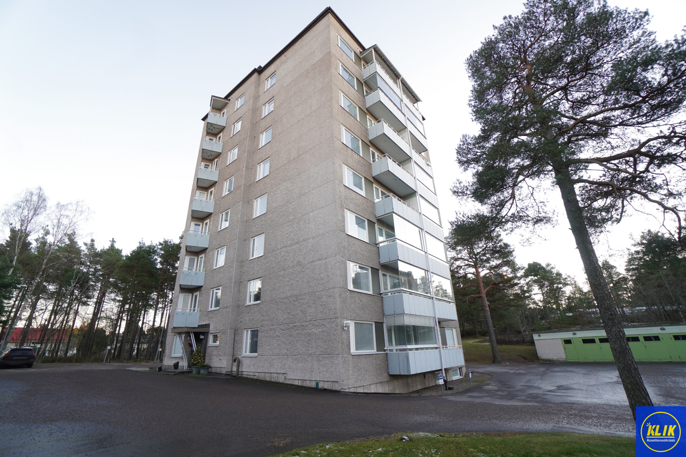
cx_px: 343
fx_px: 286
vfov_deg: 77.3
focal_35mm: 15
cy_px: 228
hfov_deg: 100.4
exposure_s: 1/25
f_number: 4.5
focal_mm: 10
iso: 160
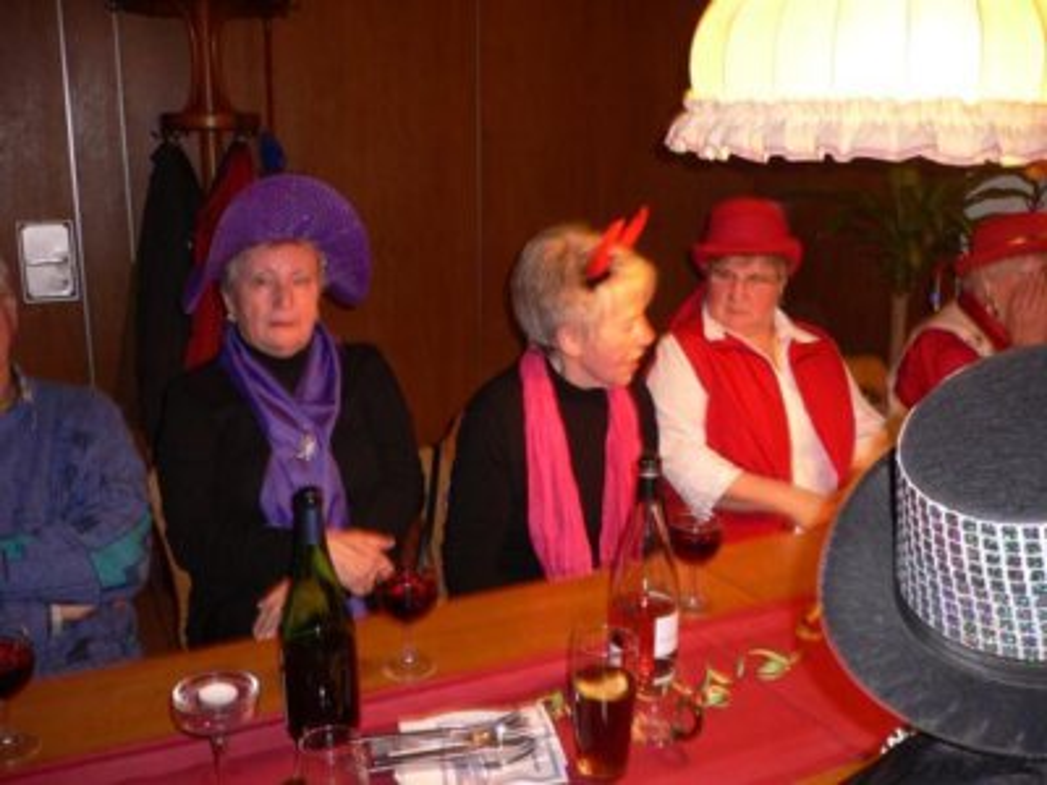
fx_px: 1059
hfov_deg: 52.6
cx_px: 524
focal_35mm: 35
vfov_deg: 40.7
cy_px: 392
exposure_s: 1/8
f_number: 2.8
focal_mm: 5.8
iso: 100
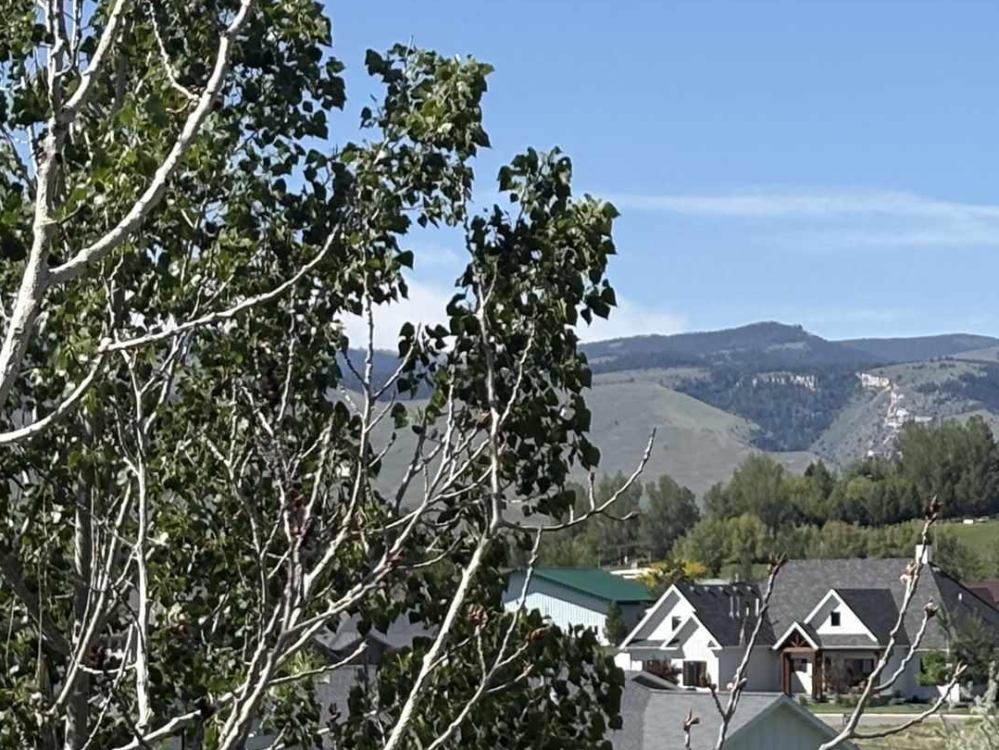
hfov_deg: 13.1
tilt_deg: +4.7
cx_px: 1062
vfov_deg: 10.0
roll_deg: +0.9
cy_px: 321
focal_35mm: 148
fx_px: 4273
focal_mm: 5.96
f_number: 1.6
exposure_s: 1/3448
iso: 40
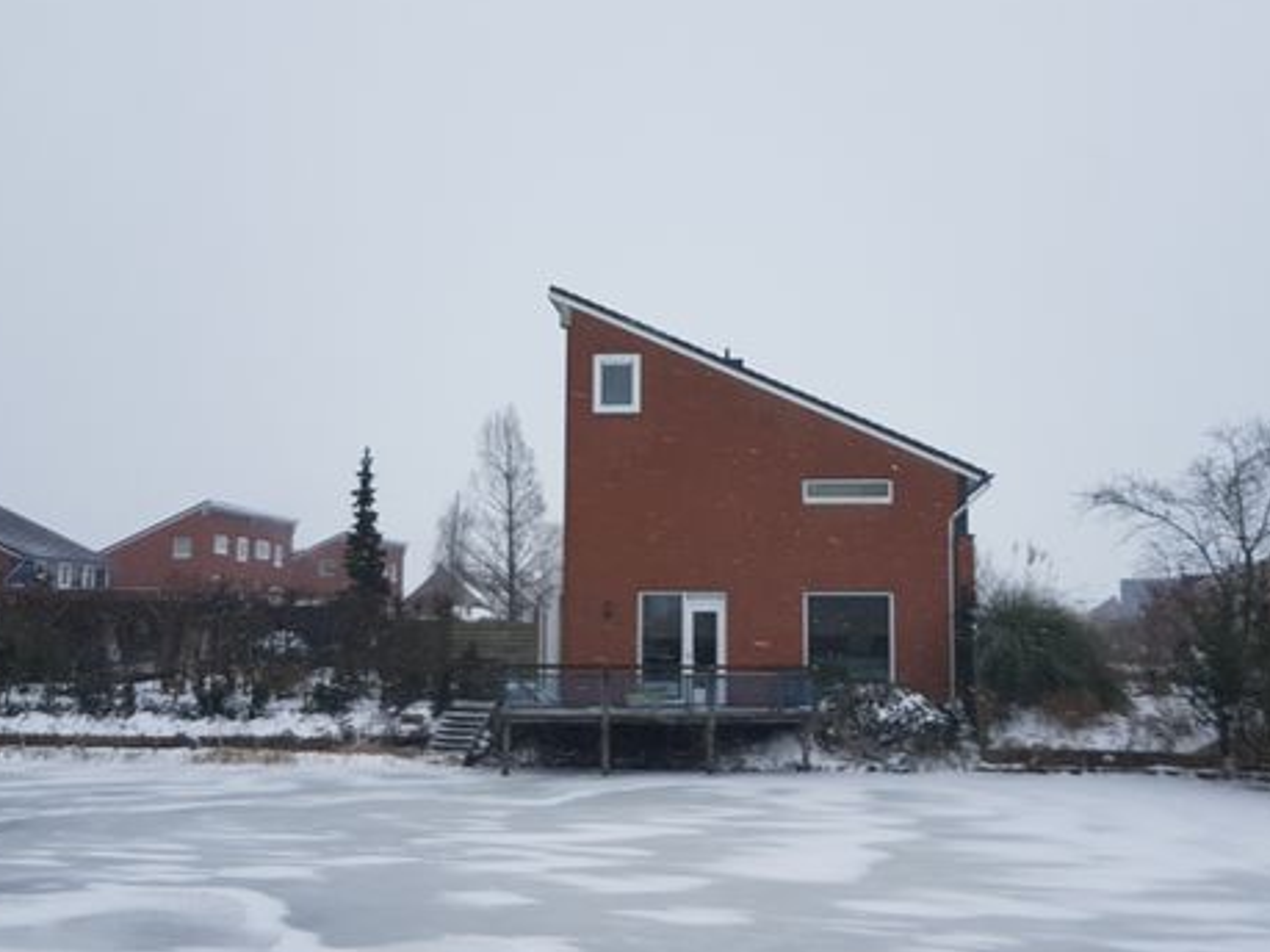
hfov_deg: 53.9
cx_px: 700
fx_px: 1247
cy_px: 493
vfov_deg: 41.8
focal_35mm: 34
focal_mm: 4.2
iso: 40
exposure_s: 1/377
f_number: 1.7
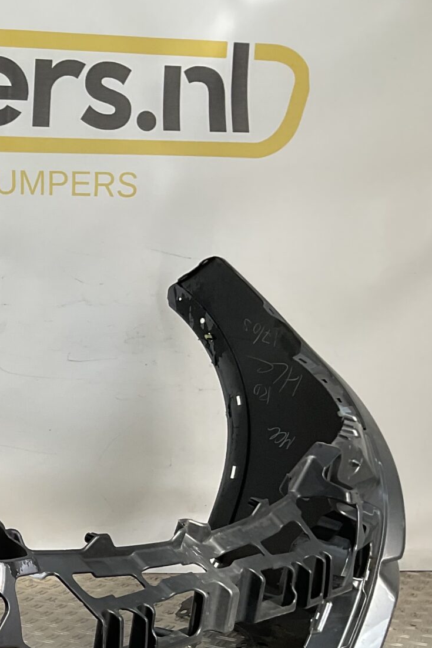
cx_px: -296
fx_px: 1260
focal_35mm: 70
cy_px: 473
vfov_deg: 28.5
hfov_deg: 16.8
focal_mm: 3
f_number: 1.8
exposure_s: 1/297
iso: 16
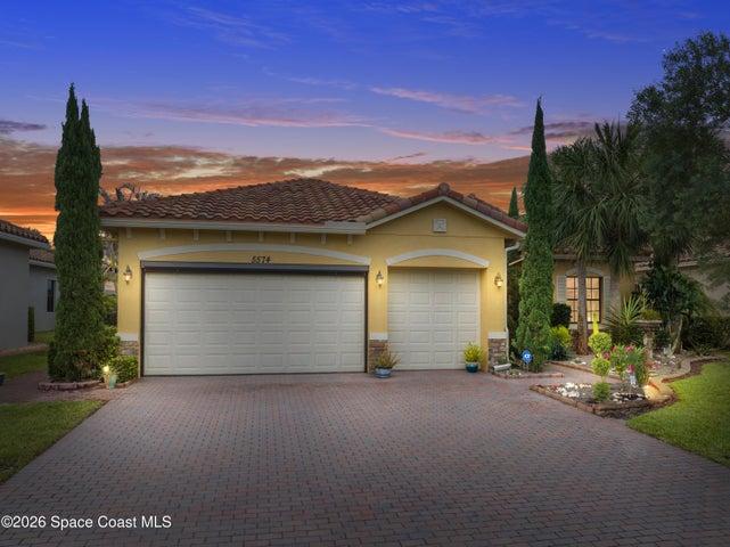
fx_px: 506
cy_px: 274
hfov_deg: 71.6
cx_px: 365
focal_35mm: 24
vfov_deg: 56.8
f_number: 3.2
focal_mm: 12.29
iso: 100
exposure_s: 1/50
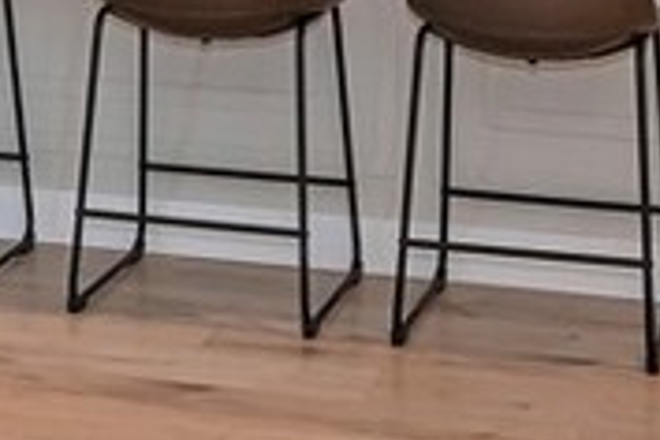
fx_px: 2328
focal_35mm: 127
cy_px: -461
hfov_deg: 15.8
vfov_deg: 10.0
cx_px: -37
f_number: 5
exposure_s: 1/125
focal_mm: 15
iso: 400
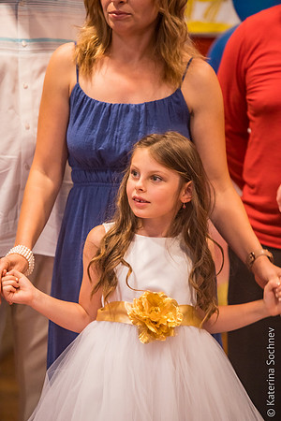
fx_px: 2341
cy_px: 210
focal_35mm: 200
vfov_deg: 10.3
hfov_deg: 6.9
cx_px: 140
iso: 3200
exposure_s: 1/160
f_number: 3.5
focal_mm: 200
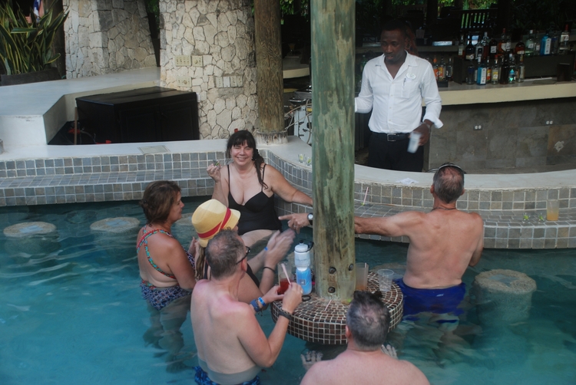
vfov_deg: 29.0
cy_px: 192
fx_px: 745
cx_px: 288
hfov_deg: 42.3
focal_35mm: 46
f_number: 4.2
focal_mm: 31
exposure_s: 1/45
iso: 200
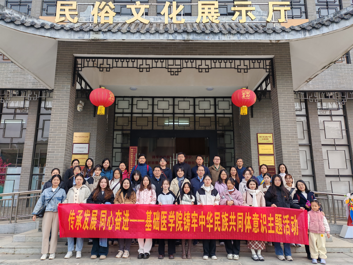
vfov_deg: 51.4
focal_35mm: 27
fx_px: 275
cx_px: 176
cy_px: 132
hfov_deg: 65.3
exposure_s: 1/780
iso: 50
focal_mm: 5.52
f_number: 1.95
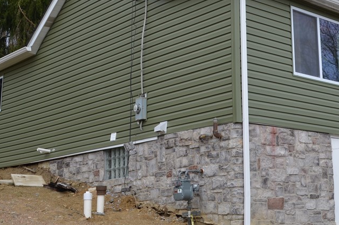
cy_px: 61
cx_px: 225
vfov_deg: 20.1
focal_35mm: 67
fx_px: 630
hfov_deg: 29.9
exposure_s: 1/250
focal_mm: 26
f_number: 8
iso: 160
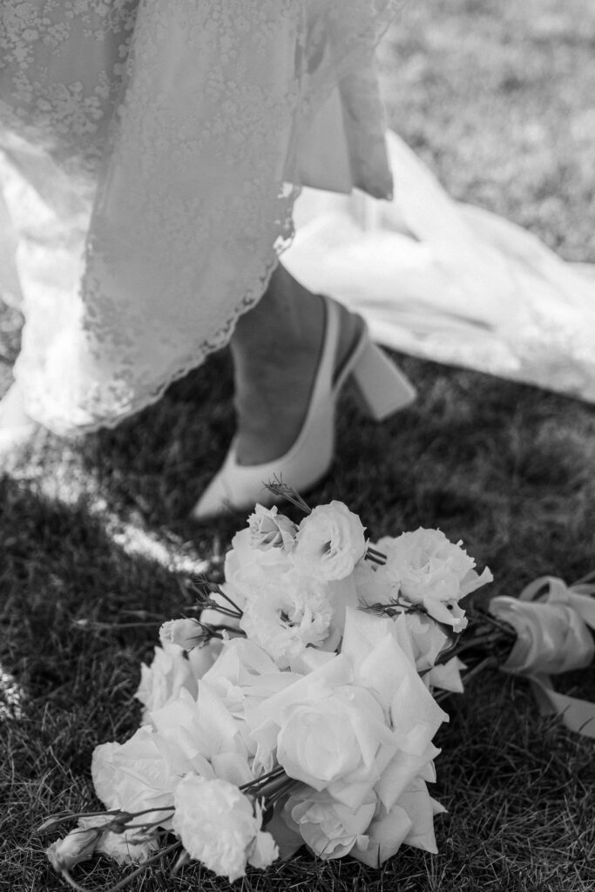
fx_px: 1239
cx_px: 298
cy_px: 446
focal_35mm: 50
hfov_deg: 27.0
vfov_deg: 39.6
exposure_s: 1/2500
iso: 100
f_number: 2.8
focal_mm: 50
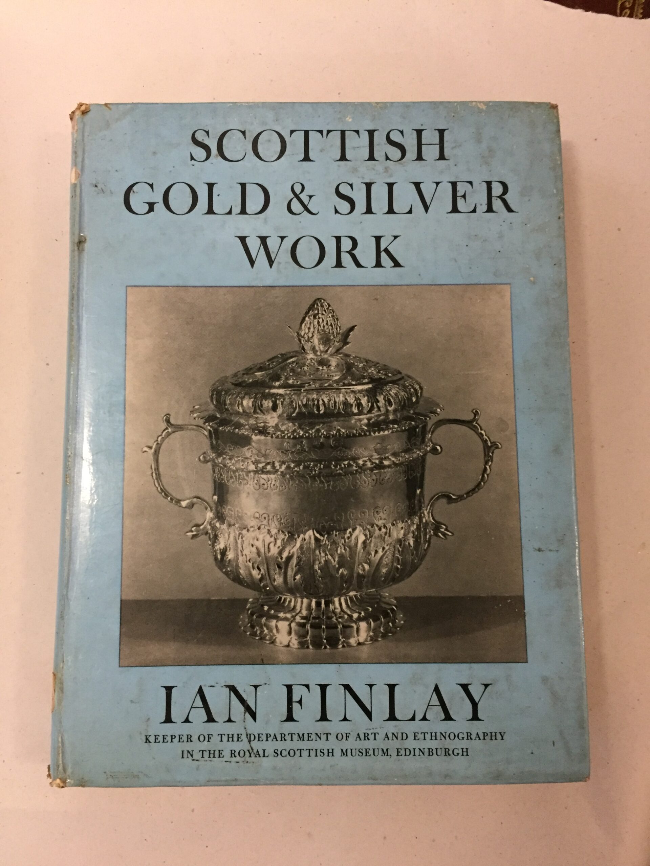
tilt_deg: -83.8
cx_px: 325
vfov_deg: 61.7
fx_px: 726
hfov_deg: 48.2
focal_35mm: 29
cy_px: 433
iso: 250
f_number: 2.2
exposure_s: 1/33
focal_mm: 4.15
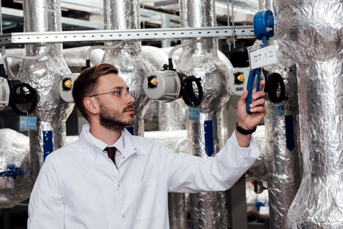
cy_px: 114
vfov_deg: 19.5
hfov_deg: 28.8
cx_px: 172
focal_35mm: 70
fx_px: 667
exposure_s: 1/160
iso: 160
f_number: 5.6
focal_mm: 70
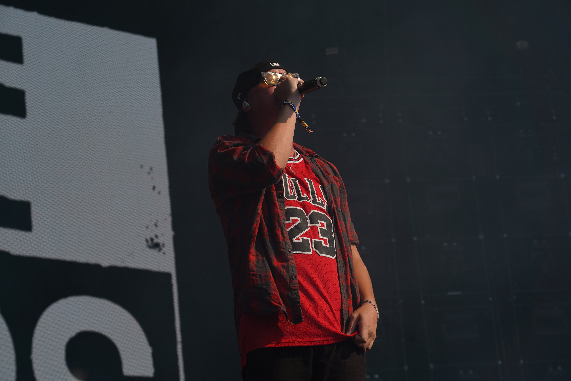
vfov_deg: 13.0
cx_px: 286
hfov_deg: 19.5
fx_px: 1665
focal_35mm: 105
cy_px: 190
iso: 100
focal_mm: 105
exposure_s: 1/500
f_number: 8
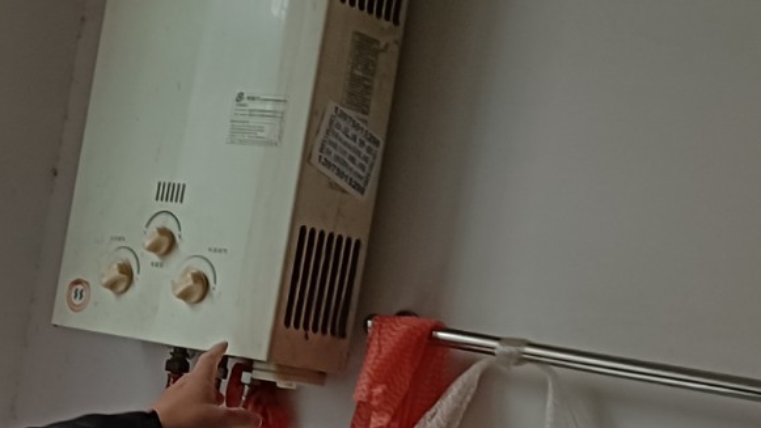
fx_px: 1635
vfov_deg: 14.8
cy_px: 365
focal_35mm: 81
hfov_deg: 24.6
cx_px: -50
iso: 848
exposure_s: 1/33.3
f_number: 1.9
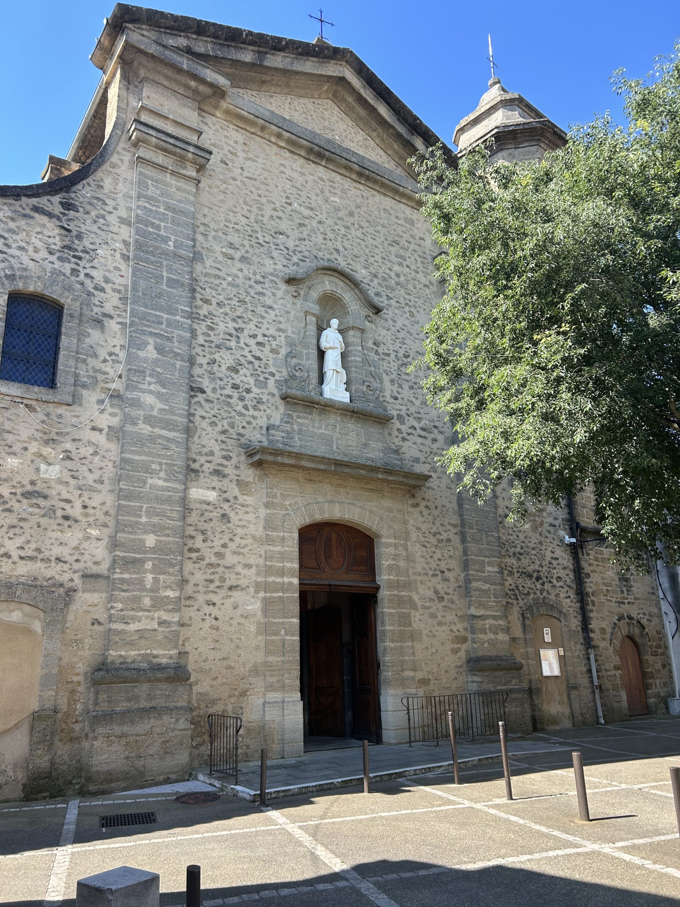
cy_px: 454
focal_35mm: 26
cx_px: 340
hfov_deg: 53.1
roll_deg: +0.5
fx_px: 681
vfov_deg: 67.3
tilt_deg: +17.1
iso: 50
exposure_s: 1/1000
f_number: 1.5
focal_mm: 5.7
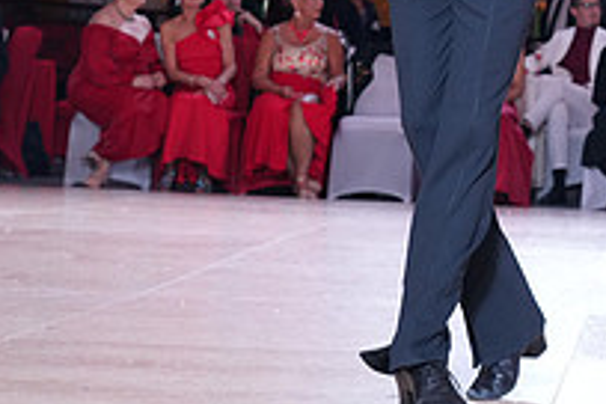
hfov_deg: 15.1
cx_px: 713
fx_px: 2205
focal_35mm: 131
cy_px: -88
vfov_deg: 10.3
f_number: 5
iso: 1250
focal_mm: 46
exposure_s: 1/200
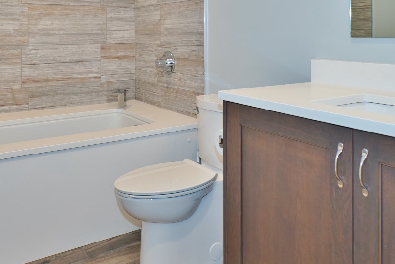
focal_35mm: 36
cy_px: 32
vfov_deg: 35.0
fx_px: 395
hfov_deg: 53.0
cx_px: 177
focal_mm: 18
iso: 400
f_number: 7.1
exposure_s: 1/50
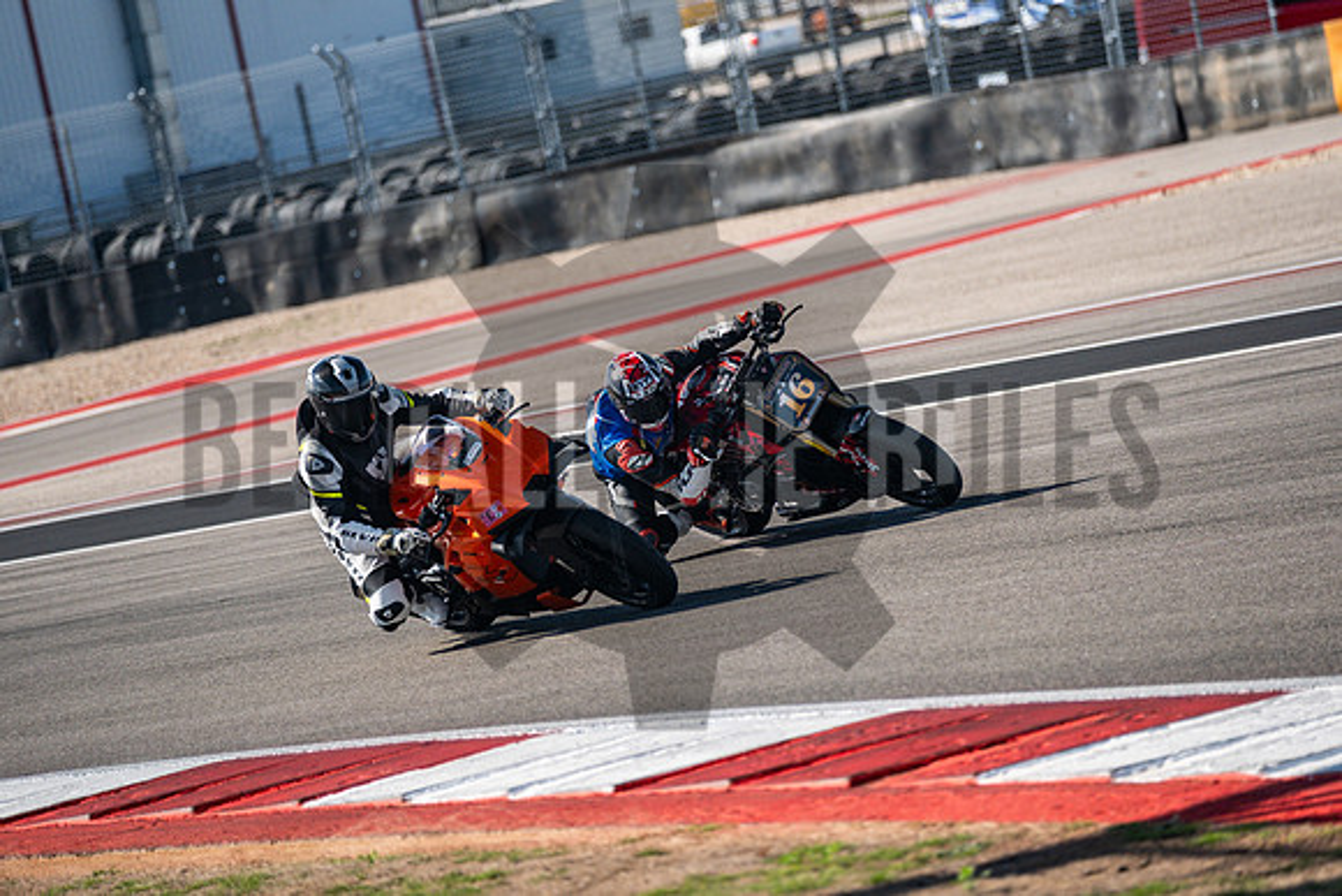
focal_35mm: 210
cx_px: 671
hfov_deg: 9.8
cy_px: 448
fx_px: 7830
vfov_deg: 6.5
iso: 800
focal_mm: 140
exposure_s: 1/2500
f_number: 2.8
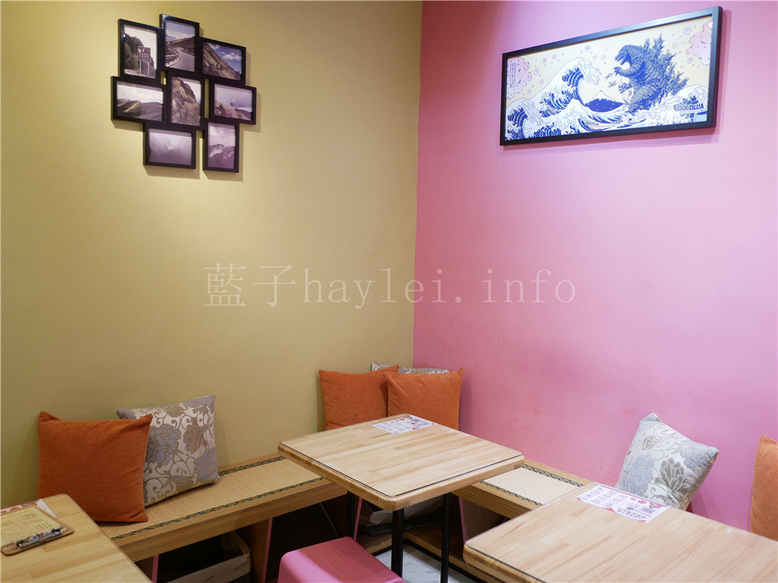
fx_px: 674
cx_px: 389
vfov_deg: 46.8
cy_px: 292
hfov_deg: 60.0
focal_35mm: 30
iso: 250
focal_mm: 15
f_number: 1.7
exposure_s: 1/60
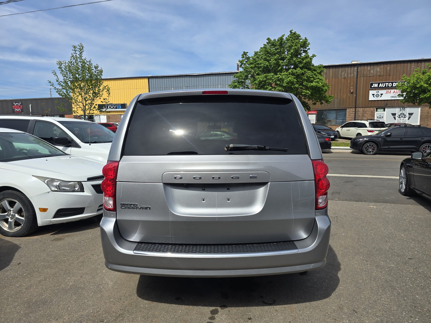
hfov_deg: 73.9
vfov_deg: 58.9
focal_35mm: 23
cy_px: 162
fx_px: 286
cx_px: 216
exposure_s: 1/960
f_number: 1.7
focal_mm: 6.3
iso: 12
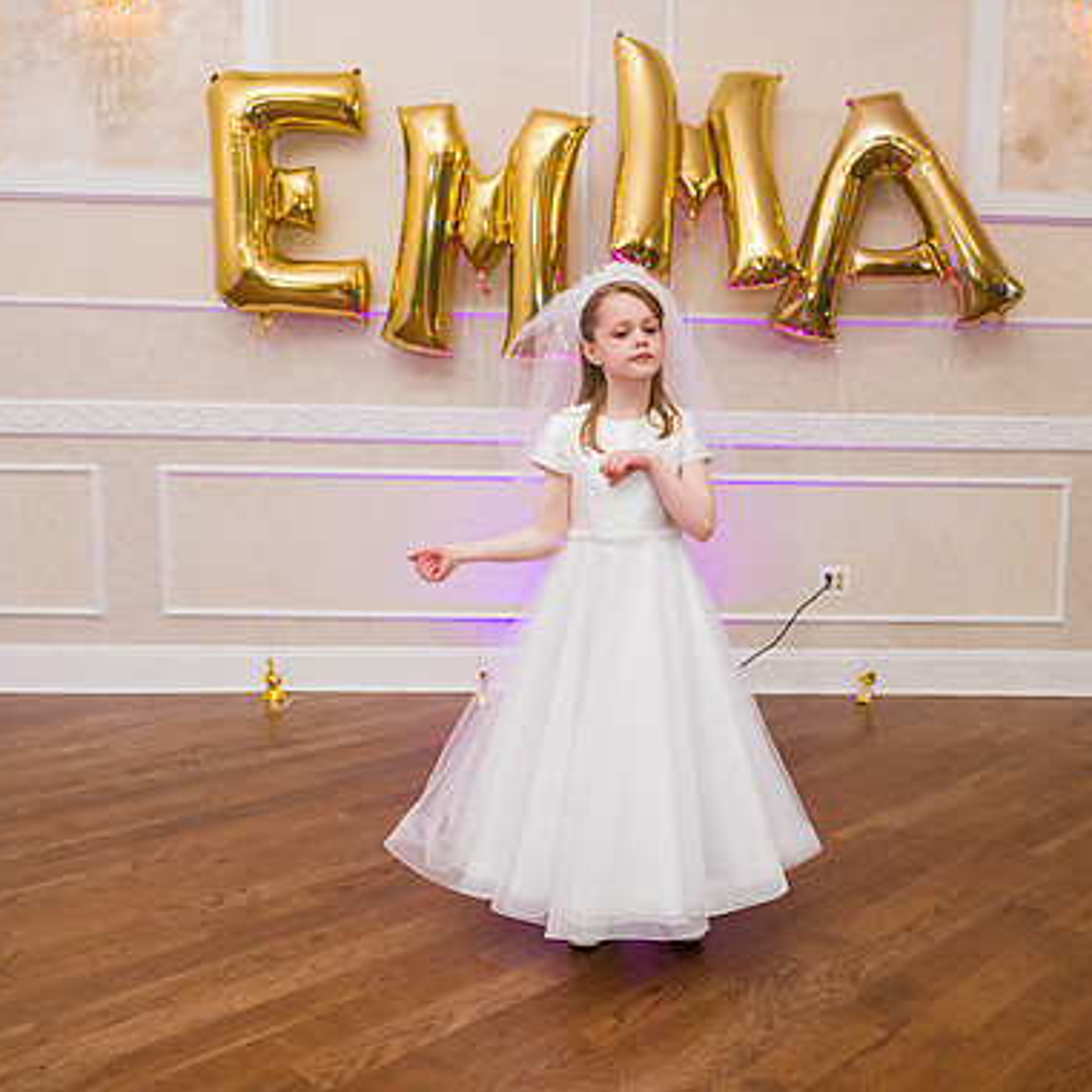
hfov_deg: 52.1
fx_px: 1106
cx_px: 665
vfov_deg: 52.5
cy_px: 545
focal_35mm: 31
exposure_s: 1/200
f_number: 5
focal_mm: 24
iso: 1250
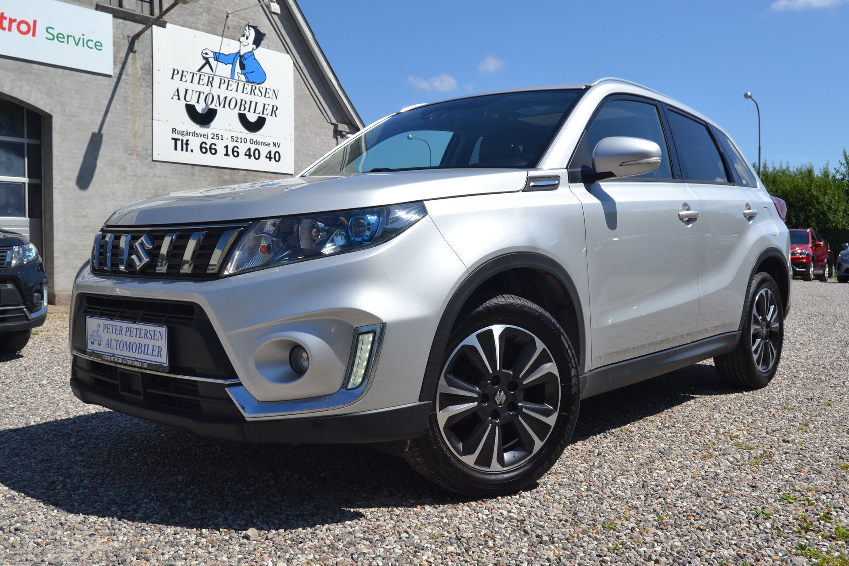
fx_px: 778
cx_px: 424
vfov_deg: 40.0
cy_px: 283
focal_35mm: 33
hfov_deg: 57.2
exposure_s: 1/320
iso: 100
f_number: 9
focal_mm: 22
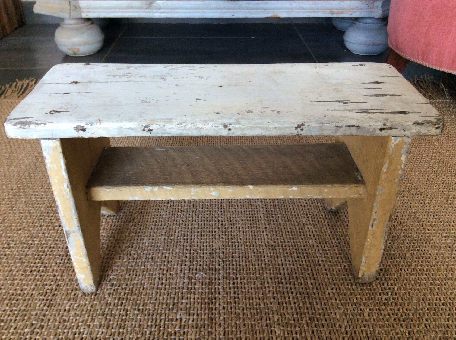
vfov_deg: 44.1
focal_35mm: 32
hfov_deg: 56.9
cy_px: 170
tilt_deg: -32.1
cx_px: 228
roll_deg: +1.7
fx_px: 421
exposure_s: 1/25
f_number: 2.4
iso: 100
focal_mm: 3.3
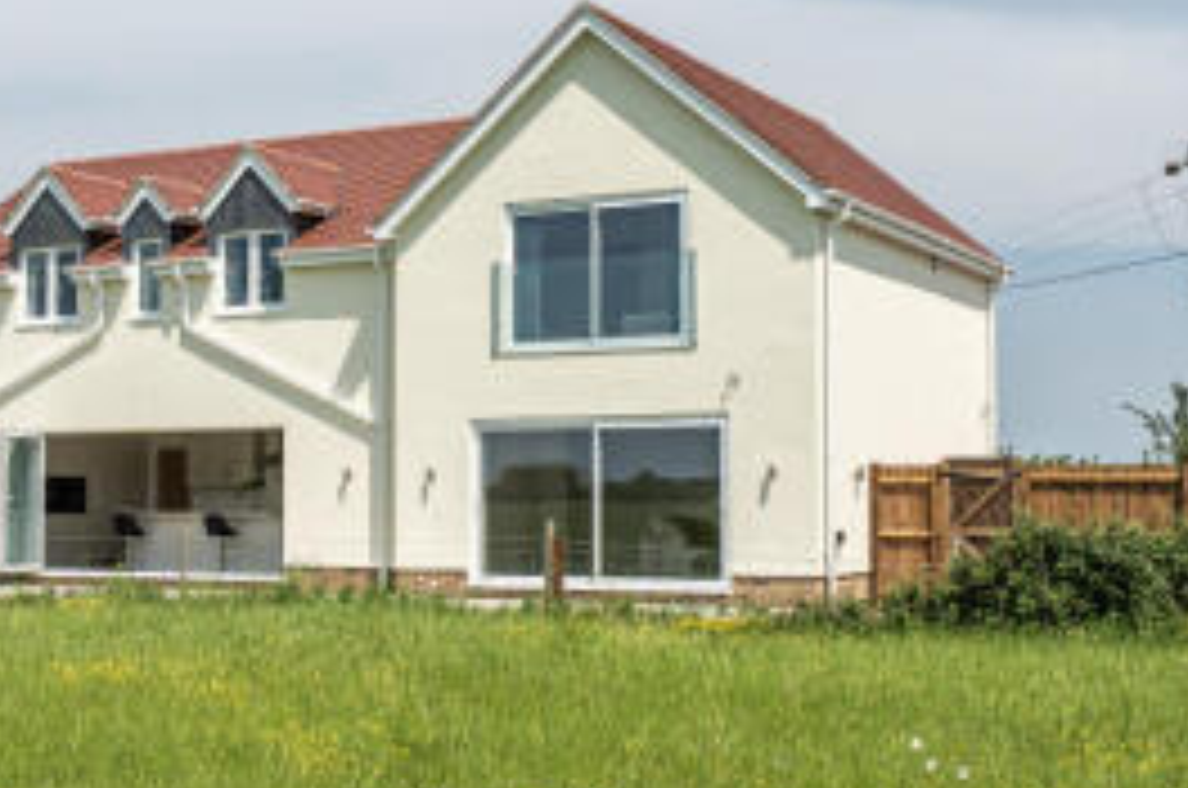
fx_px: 1845
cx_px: 436
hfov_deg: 35.5
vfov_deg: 24.1
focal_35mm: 56
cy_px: 340
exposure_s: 1/1000
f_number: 8
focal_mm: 21
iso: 400
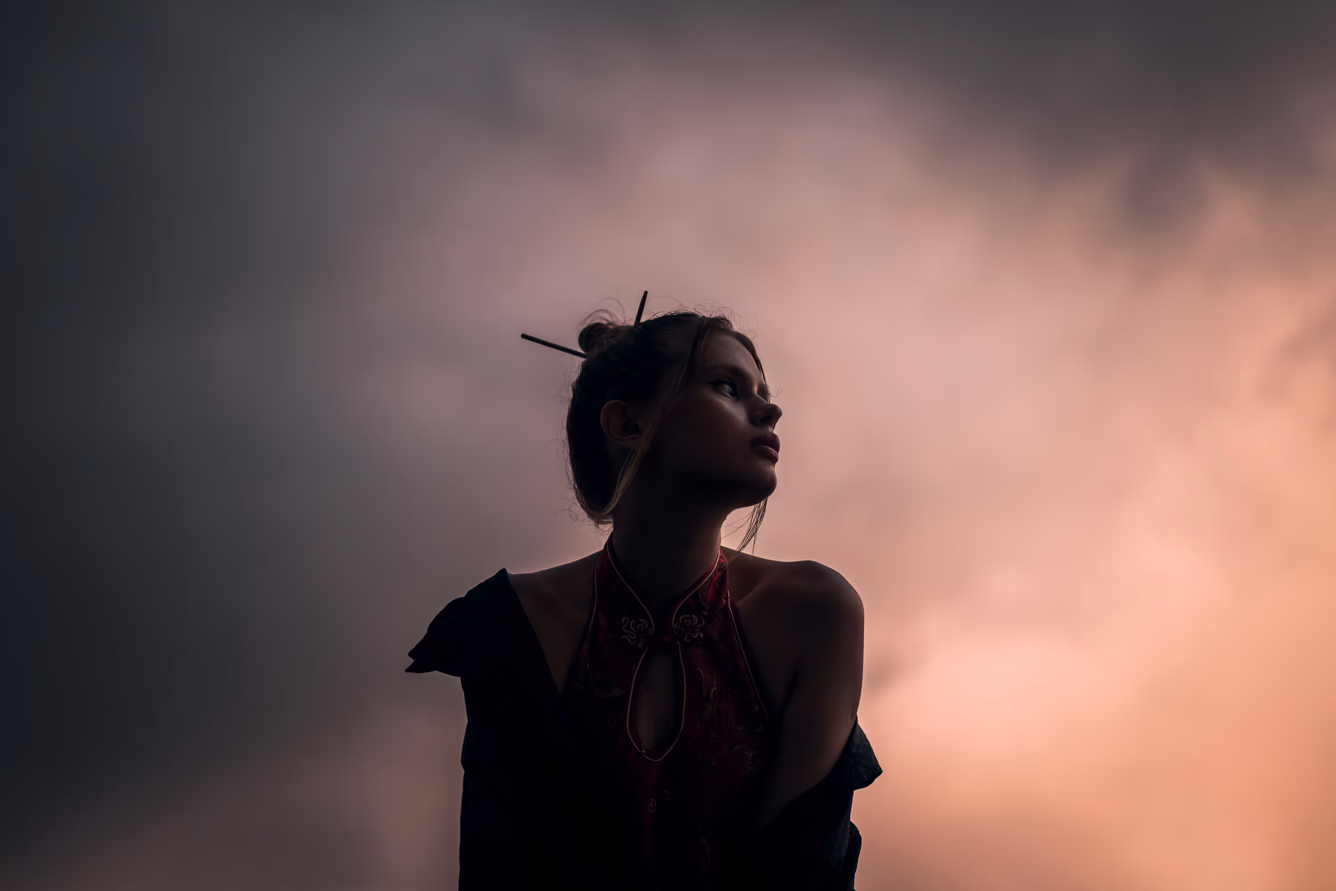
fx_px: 1855
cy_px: 446
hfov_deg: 39.6
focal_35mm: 50
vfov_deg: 27.0
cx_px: 668
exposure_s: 1/250
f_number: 1.8
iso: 200
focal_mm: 50
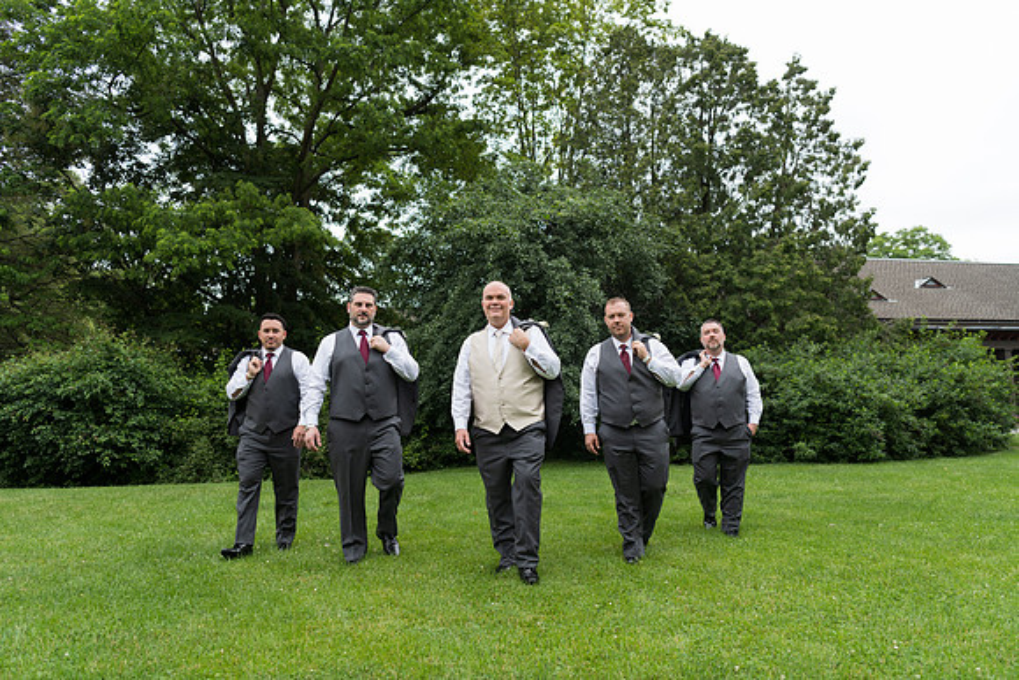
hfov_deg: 69.4
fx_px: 736
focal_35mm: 26
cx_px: 510
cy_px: 340
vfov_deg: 49.6
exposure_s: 1/320
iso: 64
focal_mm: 26
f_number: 2.8
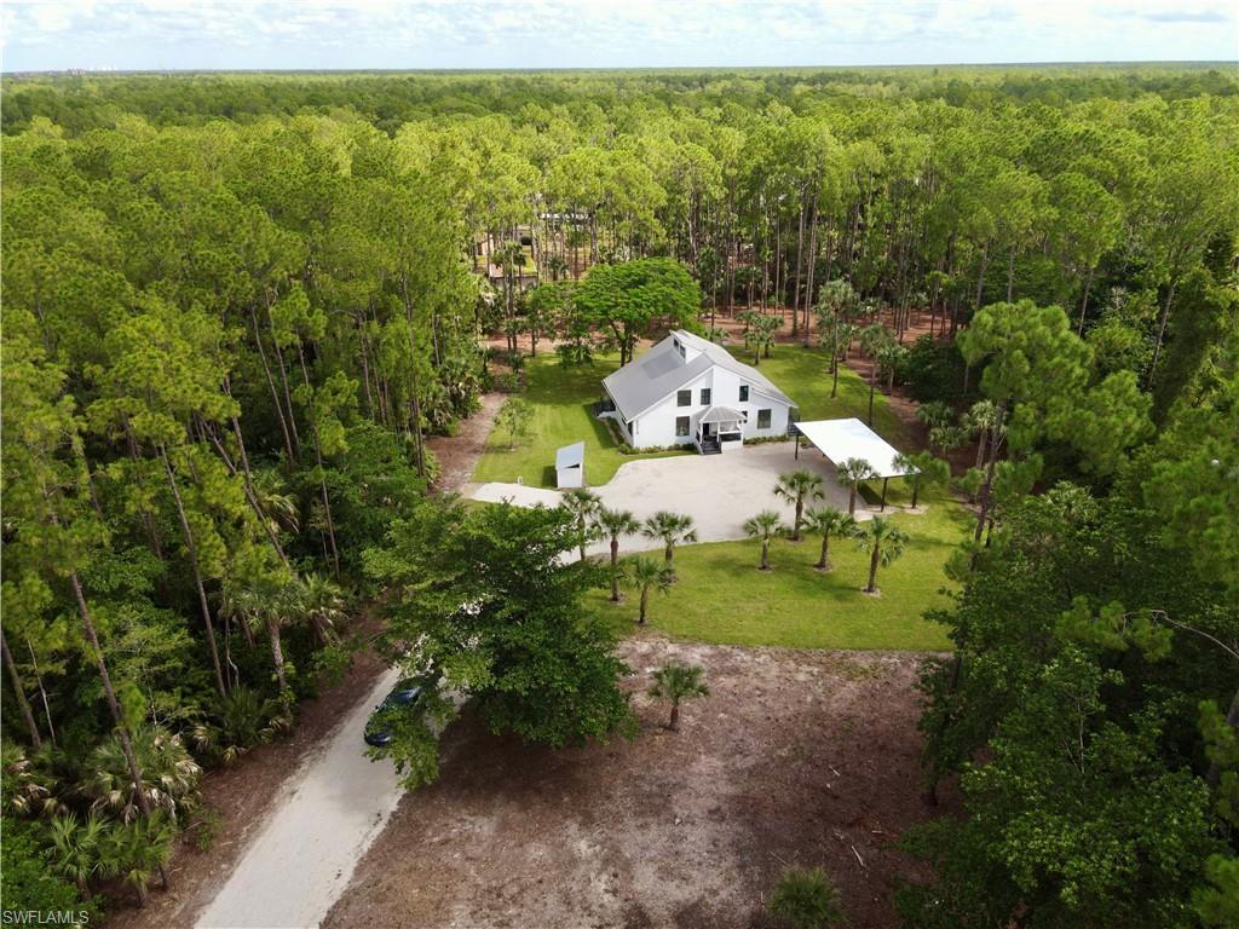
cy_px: 464
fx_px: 859
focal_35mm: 24
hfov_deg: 71.6
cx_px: 620
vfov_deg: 56.8
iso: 100
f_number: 2.8
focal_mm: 4.5
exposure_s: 1/320
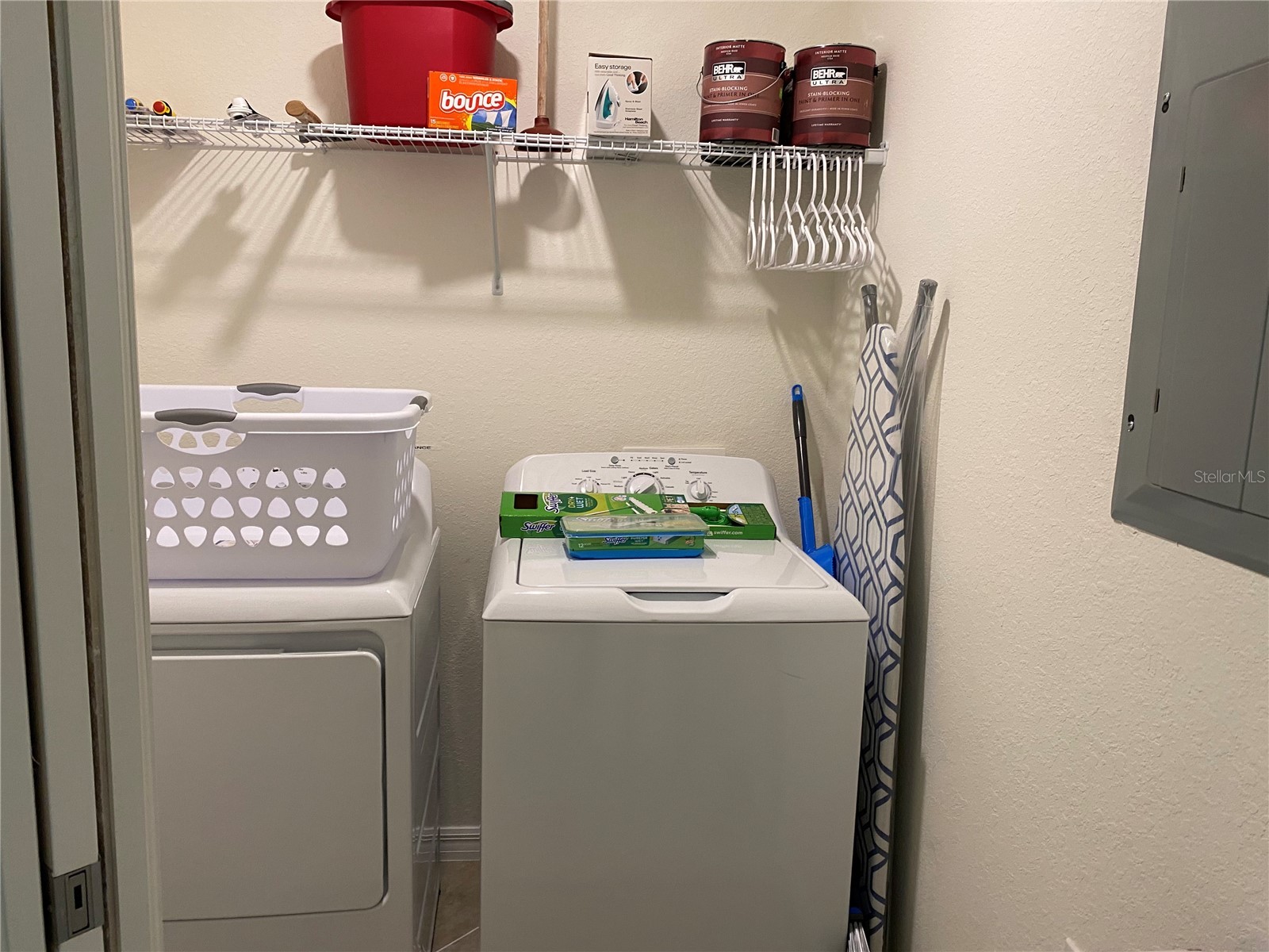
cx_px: 634
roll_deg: -0.4
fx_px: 953
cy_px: 476
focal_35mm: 26
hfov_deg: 67.3
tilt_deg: -10.8
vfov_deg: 53.1
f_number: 1.8
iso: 125
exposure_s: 1/60
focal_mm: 4.25
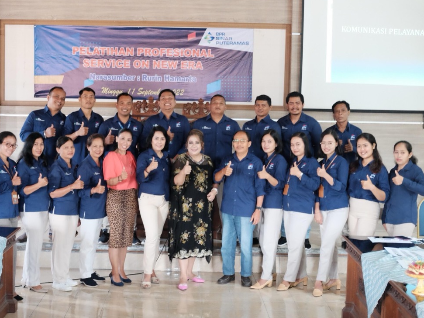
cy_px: 148
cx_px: 173
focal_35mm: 63
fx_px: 772
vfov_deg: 23.3
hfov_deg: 30.7
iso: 3200
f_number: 3.2
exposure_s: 1/90
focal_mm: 35
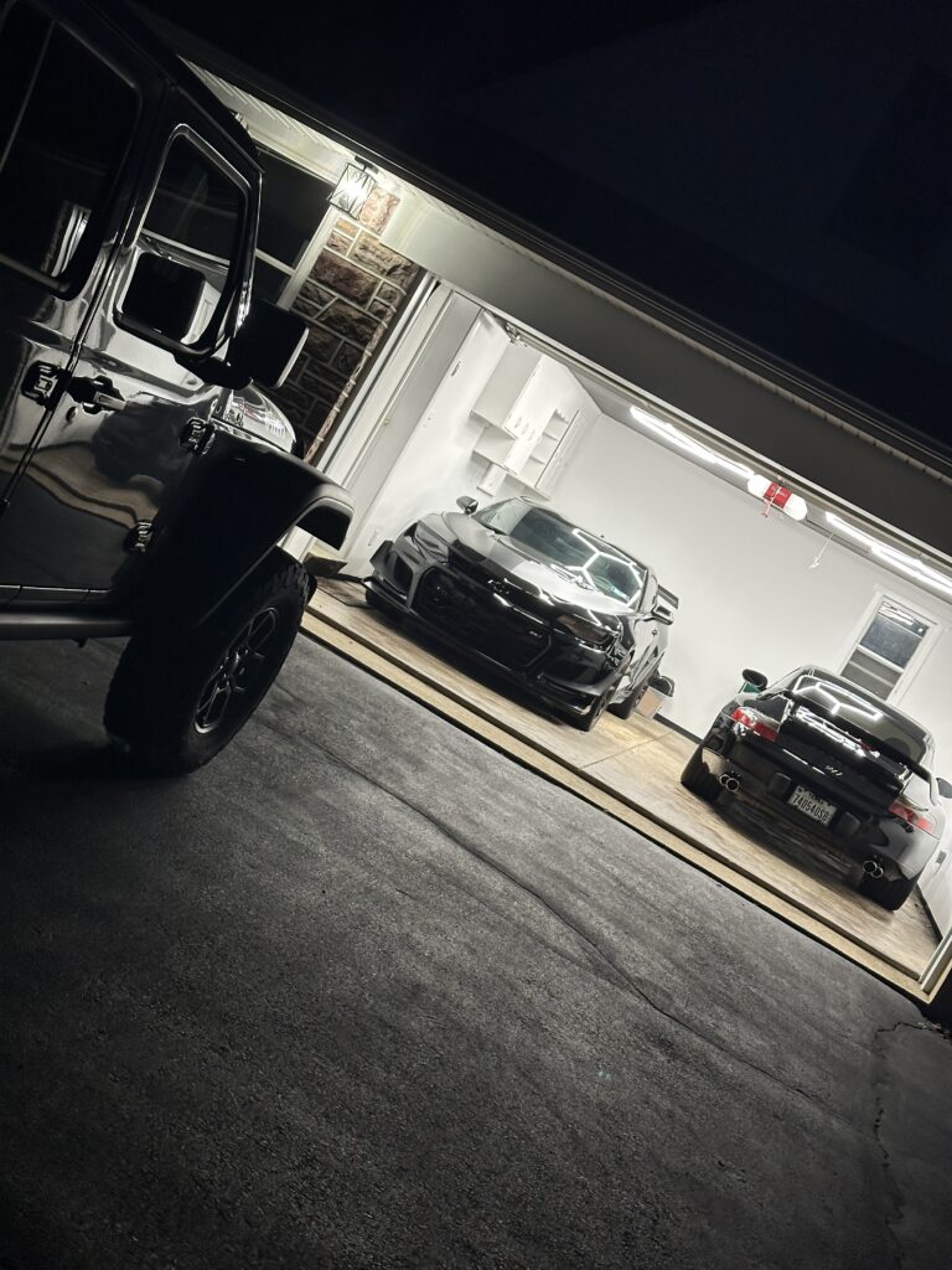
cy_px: 635
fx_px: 1760
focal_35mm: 48
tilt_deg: -3.6
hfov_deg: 30.3
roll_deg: -30.2
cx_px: 476
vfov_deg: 39.7
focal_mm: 6.86
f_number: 1.78
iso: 200
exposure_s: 1/60
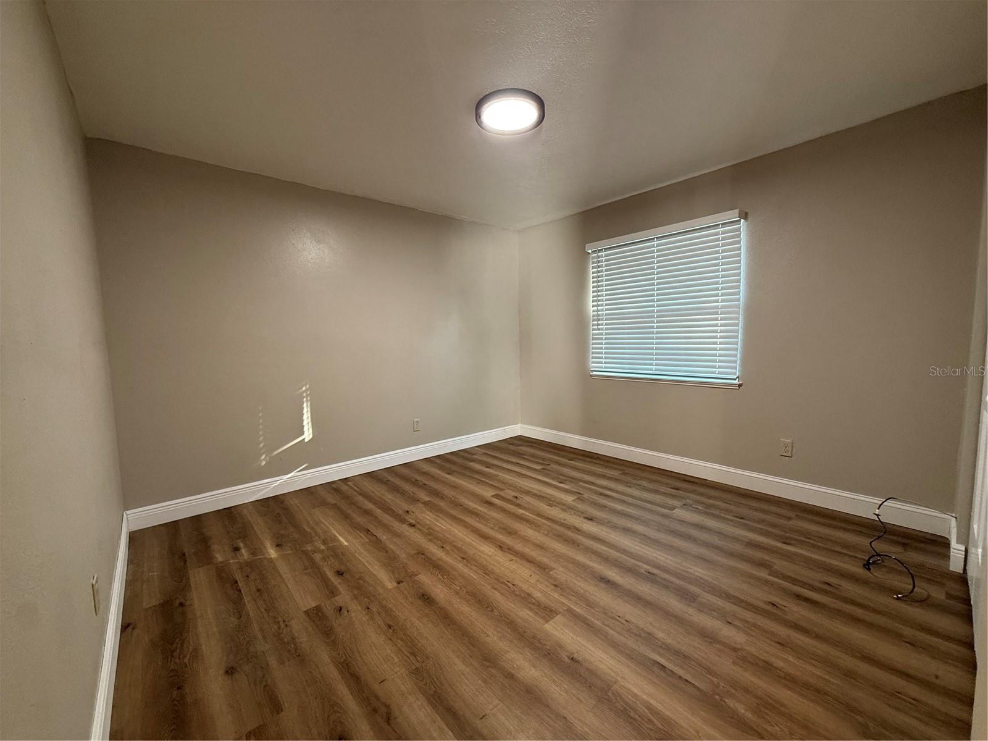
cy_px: 370
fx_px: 400
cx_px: 494
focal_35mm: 14
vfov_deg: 85.7
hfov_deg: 102.1
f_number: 2.2
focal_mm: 2.22
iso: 200
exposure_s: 1/60
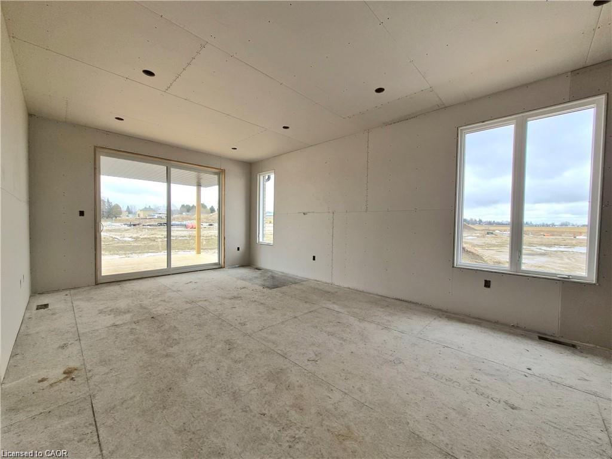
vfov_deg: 89.9
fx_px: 230
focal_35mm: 13
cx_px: 306
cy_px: 230
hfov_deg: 106.2
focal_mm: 1.7
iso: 25
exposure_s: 1/250
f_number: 2.2
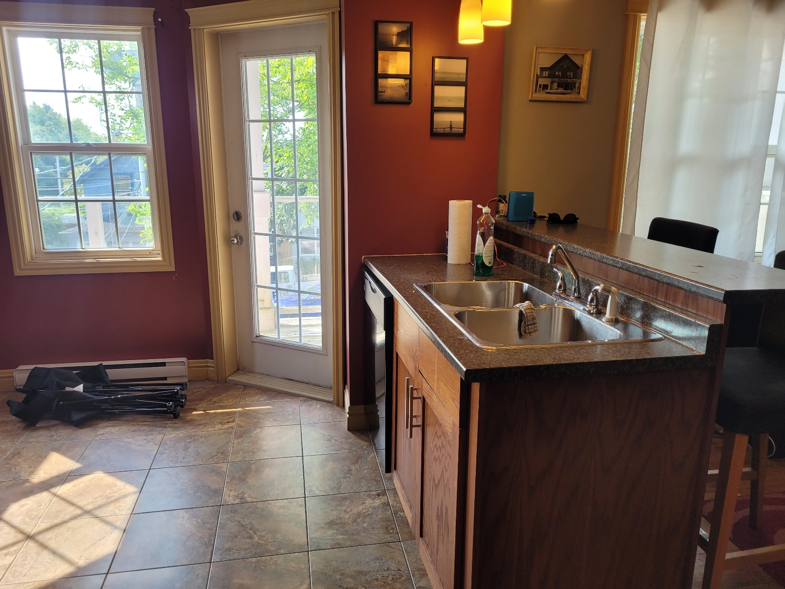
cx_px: 392
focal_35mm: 26
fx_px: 590
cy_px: 294
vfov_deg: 53.1
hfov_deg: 67.3
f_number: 1.8
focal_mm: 5.4
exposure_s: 1/120
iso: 50
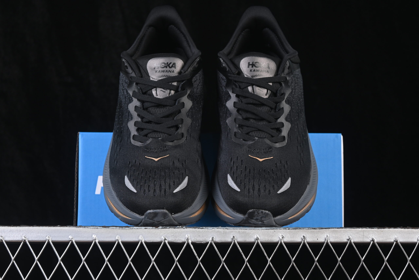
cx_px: 210
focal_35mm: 75
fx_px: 873
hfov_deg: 27.0
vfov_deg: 18.2
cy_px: 140
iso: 160
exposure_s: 1/60
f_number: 6.3
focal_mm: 50
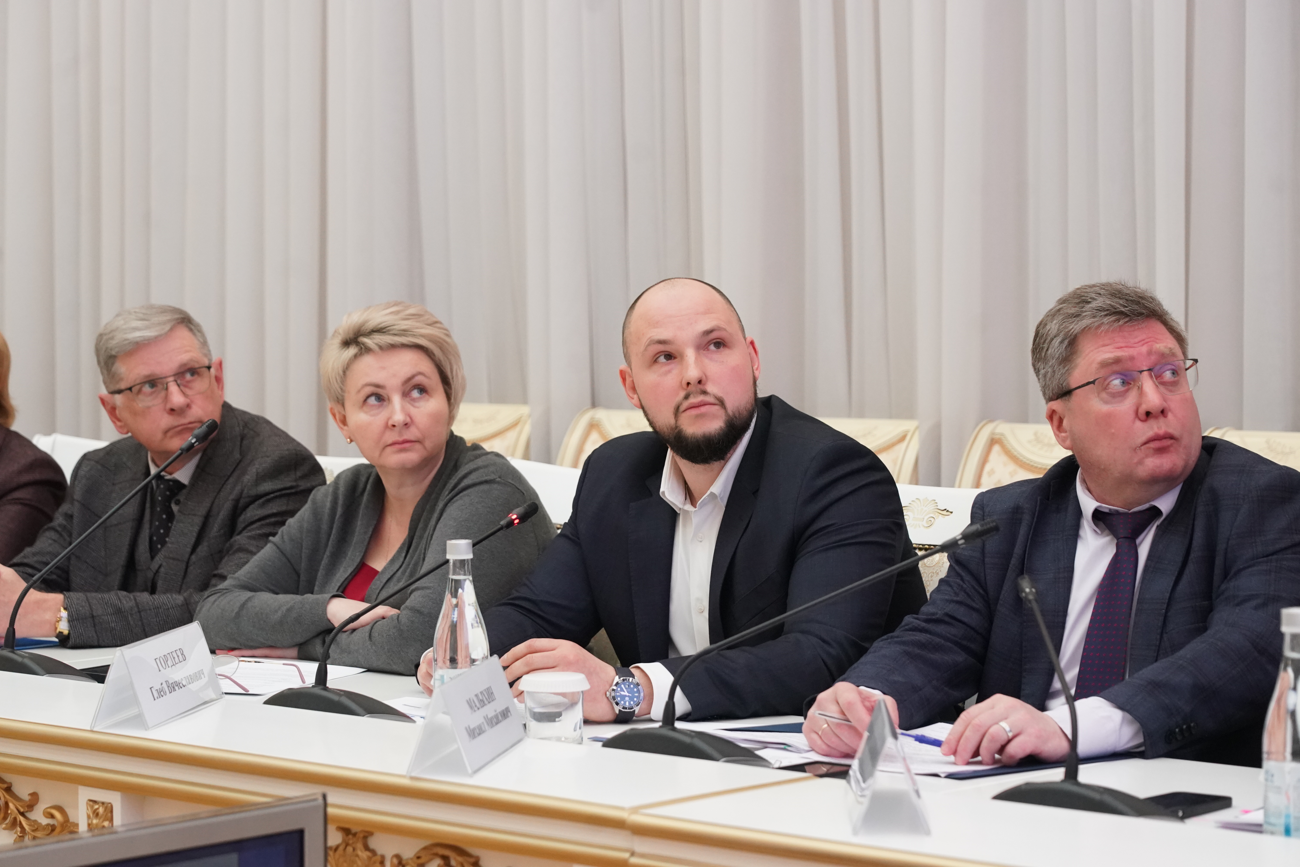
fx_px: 3791
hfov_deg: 19.5
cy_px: 434
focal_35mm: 105
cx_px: 650
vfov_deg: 13.0
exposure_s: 1/250
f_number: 5.6
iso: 5000
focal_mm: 105
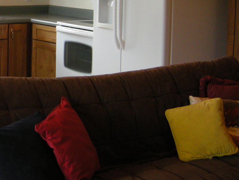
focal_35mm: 85
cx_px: -4
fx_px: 587
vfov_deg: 17.2
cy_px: 22
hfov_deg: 22.1
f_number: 2.7
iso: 241
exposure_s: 1/58.6
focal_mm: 7.5
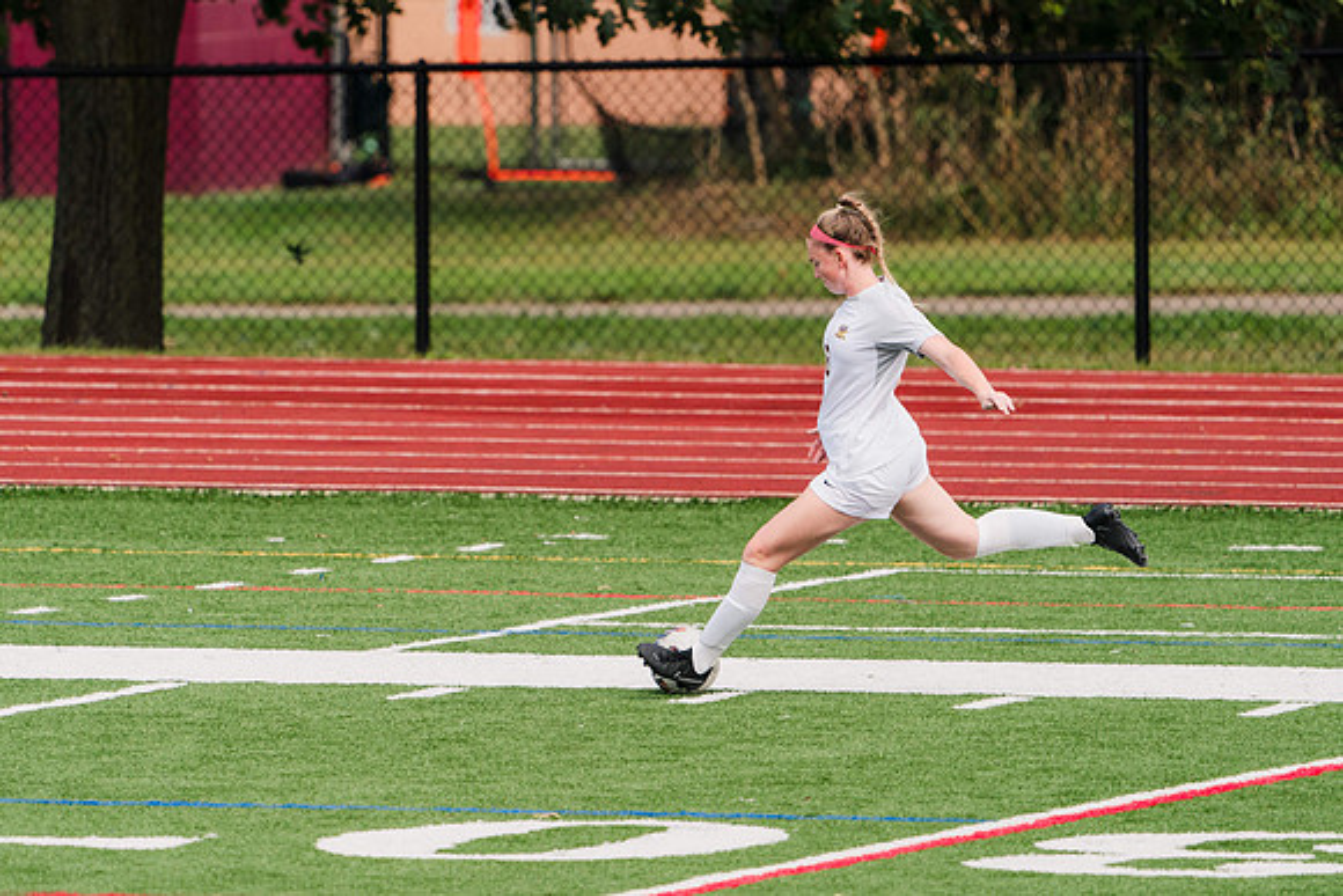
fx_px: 26375
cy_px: 418
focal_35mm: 707
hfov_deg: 2.9
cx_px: 564
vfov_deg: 1.9
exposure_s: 1/1600
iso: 640
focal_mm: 600
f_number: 6.3
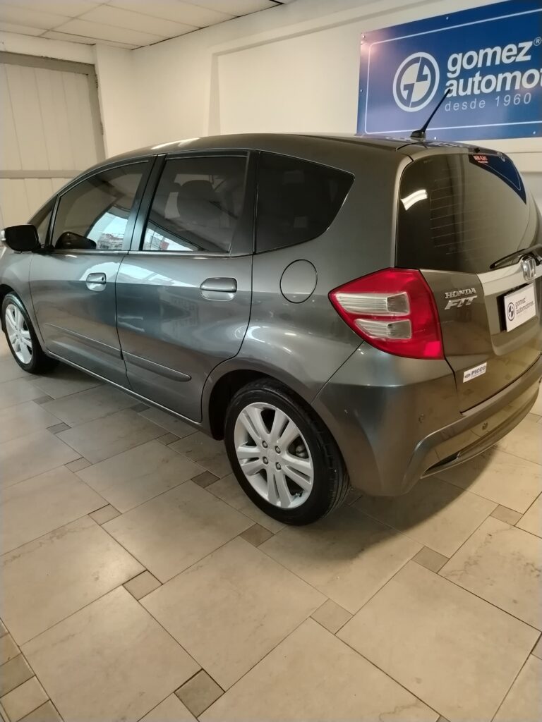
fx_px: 501
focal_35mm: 24
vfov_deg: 71.6
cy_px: 361
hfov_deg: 56.8
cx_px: 271
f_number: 1.75
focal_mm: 5.25
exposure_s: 1/33.3
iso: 2197
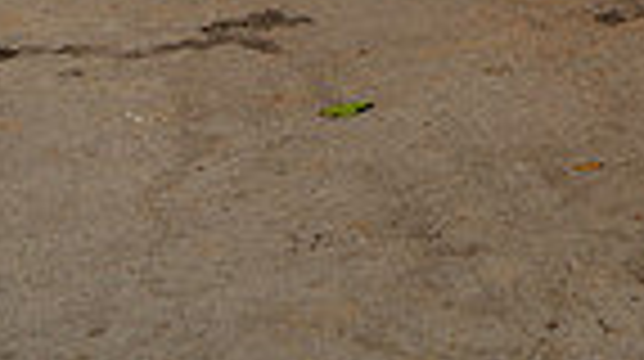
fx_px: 1467
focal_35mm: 86
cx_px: 410
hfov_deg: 24.7
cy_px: -639
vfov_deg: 10.7
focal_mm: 26
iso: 100
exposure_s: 1/250
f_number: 5
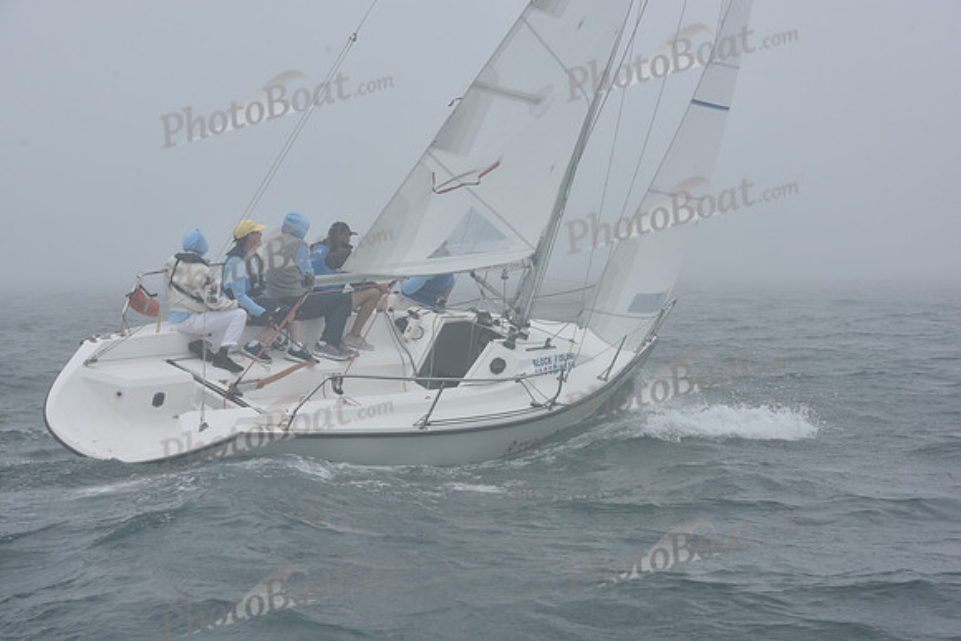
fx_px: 1869
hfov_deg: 28.8
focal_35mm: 70
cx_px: 480
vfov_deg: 19.5
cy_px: 320
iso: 250
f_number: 9
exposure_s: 1/800
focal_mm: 70
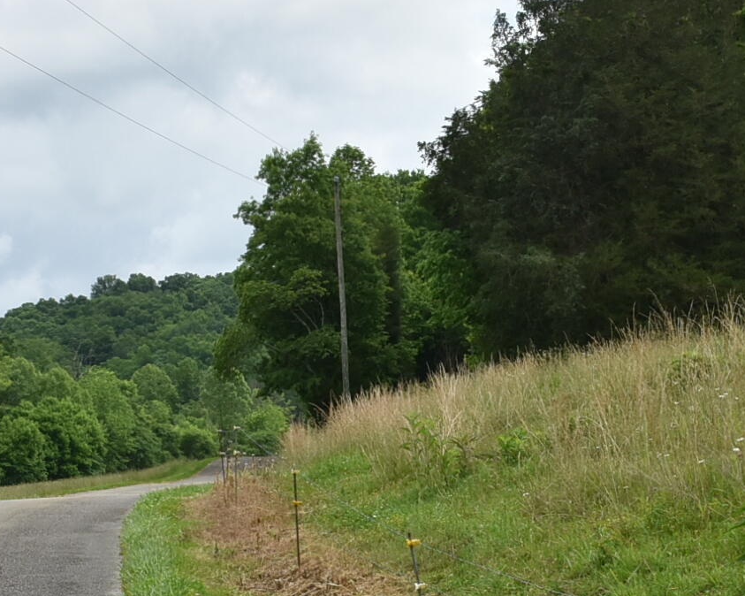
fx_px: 2204
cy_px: 592
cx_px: 523
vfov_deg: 15.1
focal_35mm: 100
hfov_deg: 19.1
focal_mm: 20
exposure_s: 1/400
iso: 250
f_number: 10
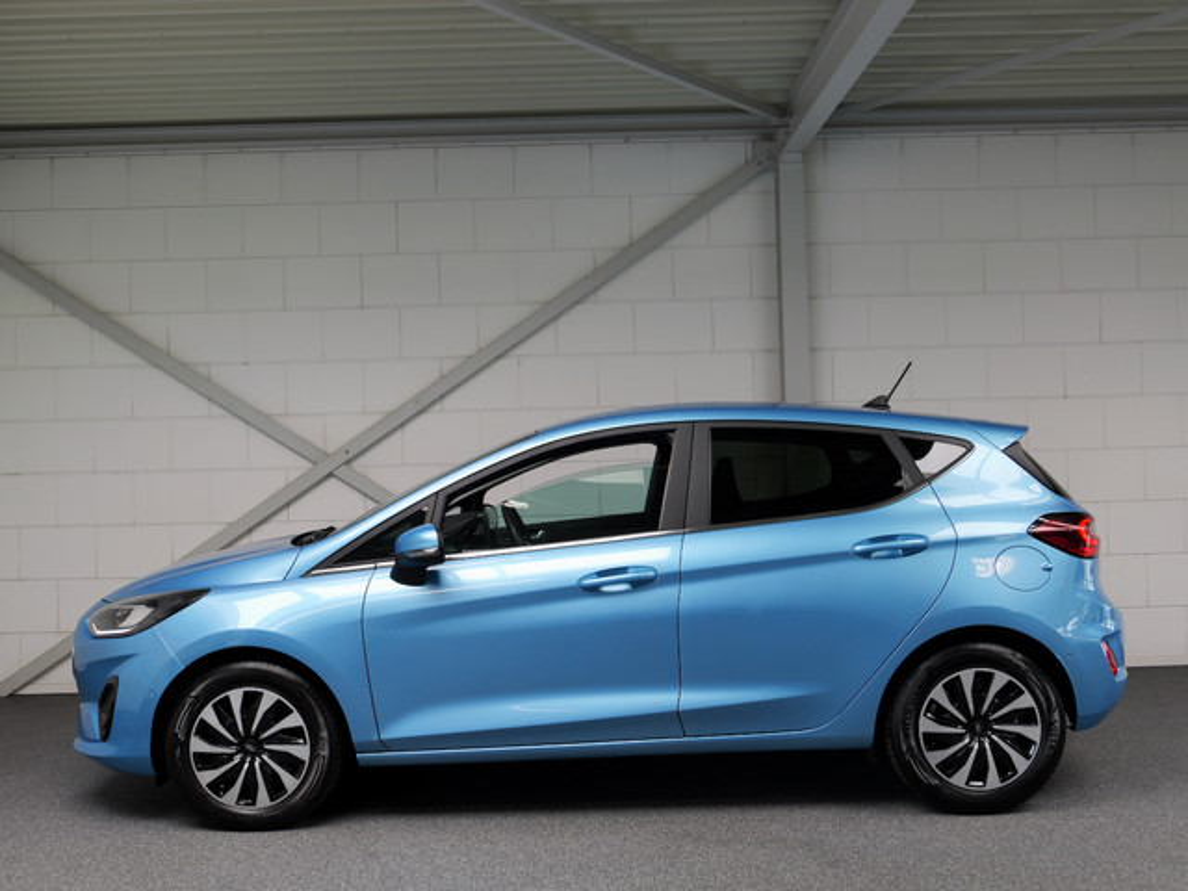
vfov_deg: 41.8
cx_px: 594
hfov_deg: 54.0
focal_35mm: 34
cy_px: 446
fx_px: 1167
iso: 125
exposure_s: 1/60
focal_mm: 15.4
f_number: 2.5
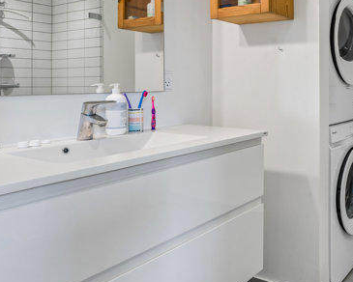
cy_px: 89
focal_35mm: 35
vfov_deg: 41.6
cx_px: 321
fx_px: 366
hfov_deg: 46.3
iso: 200
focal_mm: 17
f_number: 10
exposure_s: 1/5
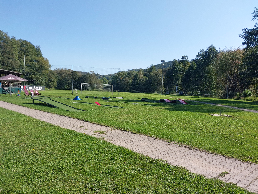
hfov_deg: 63.4
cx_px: 127
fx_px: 209
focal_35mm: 28
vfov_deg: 49.8
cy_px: 96
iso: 20
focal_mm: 4
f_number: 1.8
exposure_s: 1/560
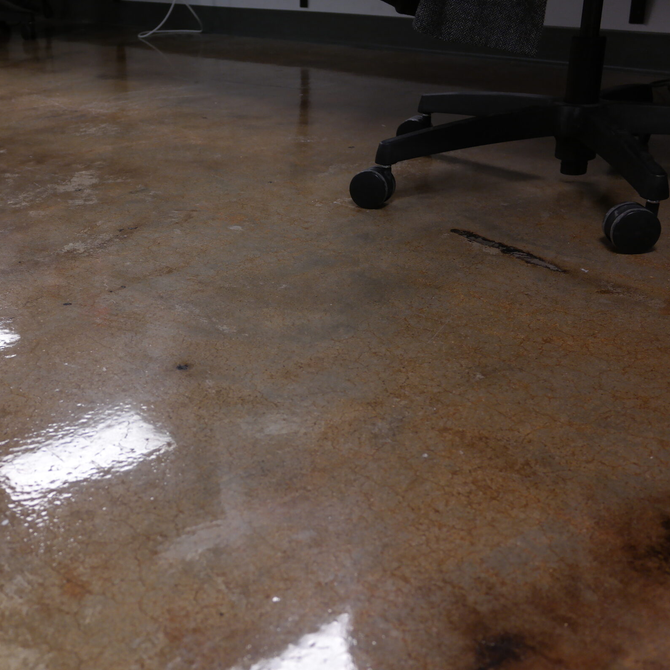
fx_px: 898
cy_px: 333
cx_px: 189
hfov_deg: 40.1
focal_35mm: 41
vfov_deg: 40.9
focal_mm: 20
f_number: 3.5
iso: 400
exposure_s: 1/40
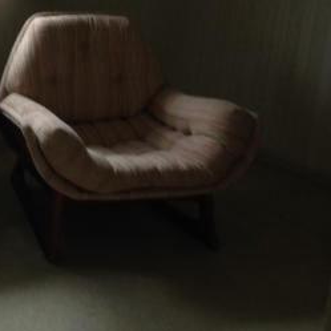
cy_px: 62
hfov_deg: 21.1
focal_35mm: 75
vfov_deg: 22.7
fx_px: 811
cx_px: -93
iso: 50
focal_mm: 4.12
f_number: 2.4
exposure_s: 1/20
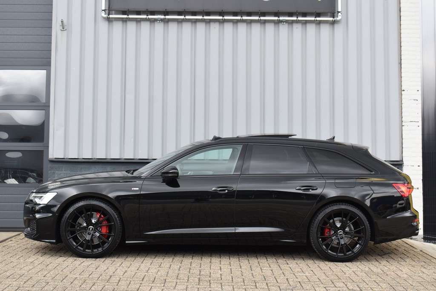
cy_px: 146
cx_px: 218
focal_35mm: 57
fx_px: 691
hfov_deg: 35.0
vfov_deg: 23.8
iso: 400
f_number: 7.1
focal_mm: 38
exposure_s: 1/200
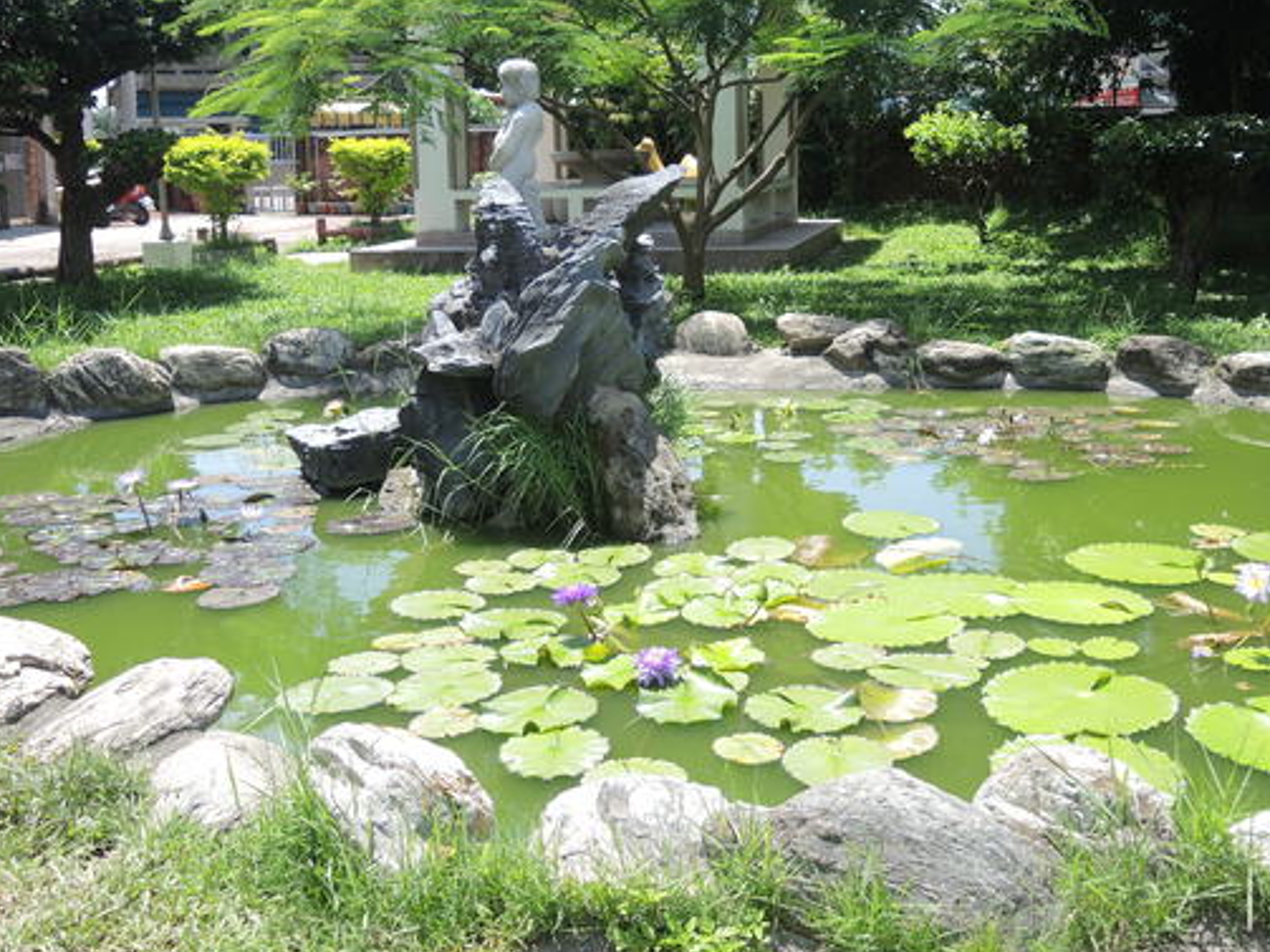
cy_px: 370
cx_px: 740
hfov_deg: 47.7
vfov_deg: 36.6
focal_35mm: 39
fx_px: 1430
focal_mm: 6
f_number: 2
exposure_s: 1/800
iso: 80
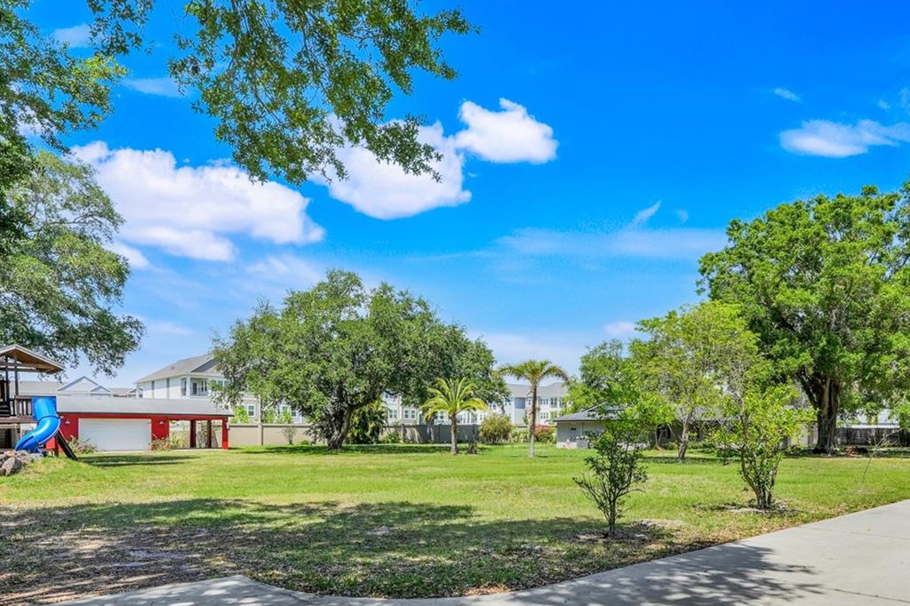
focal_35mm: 26
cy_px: 429
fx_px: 651
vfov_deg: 48.6
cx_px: 504
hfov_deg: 69.7
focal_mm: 16.5
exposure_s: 1/50
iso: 250
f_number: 9
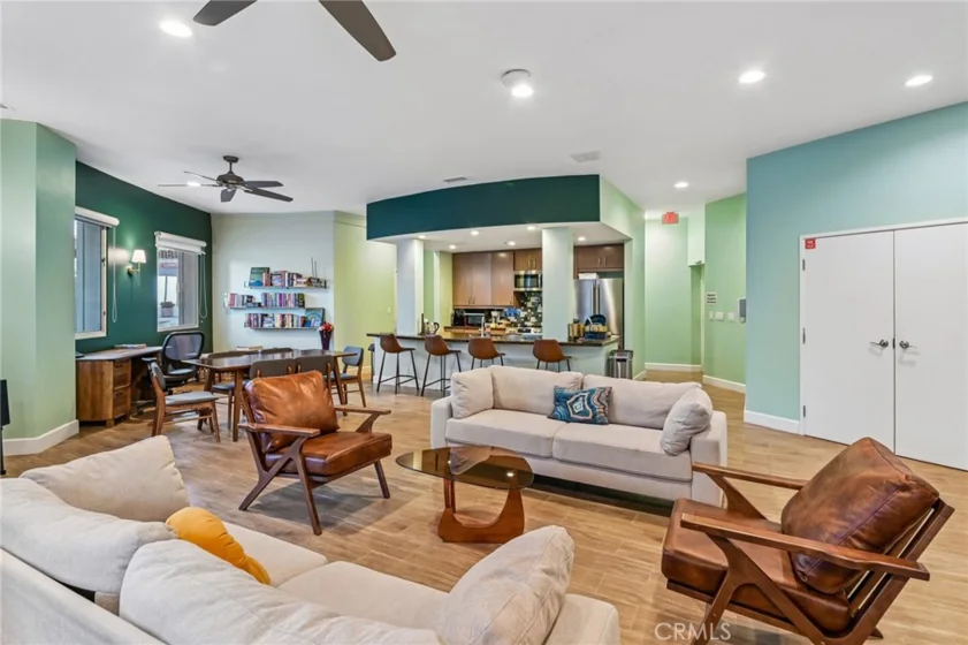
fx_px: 457
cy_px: 322
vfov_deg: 70.4
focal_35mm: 17
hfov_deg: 93.3
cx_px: 484
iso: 250
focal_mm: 17
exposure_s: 1/4
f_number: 8
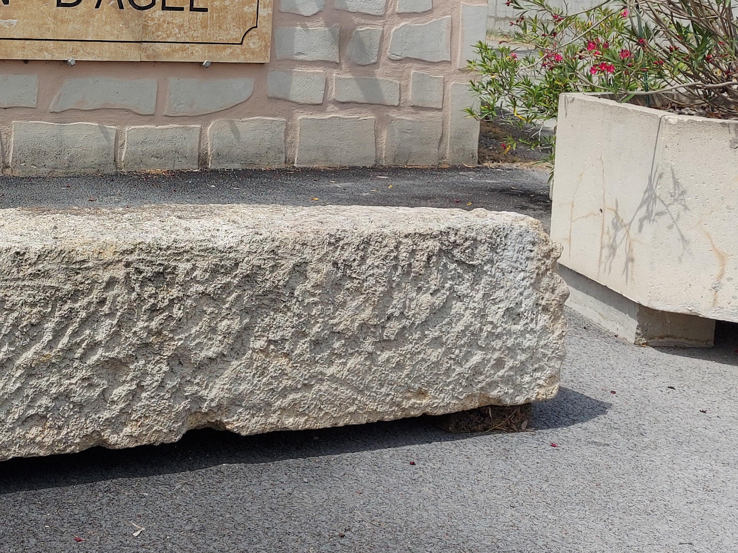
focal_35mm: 54
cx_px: -19
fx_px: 1151
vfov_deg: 25.9
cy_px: 25
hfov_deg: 32.4
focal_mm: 5.23
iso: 32
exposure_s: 1/1444
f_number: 1.8
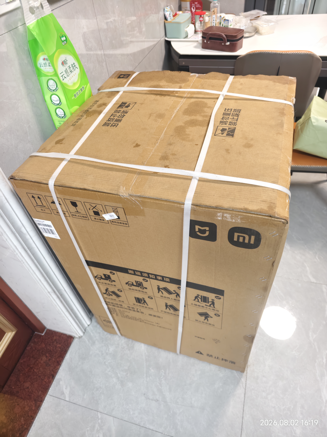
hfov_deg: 58.9
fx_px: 290
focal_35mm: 23
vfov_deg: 73.9
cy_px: 218
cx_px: 164
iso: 1306
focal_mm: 8.67
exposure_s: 1/100
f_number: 1.75
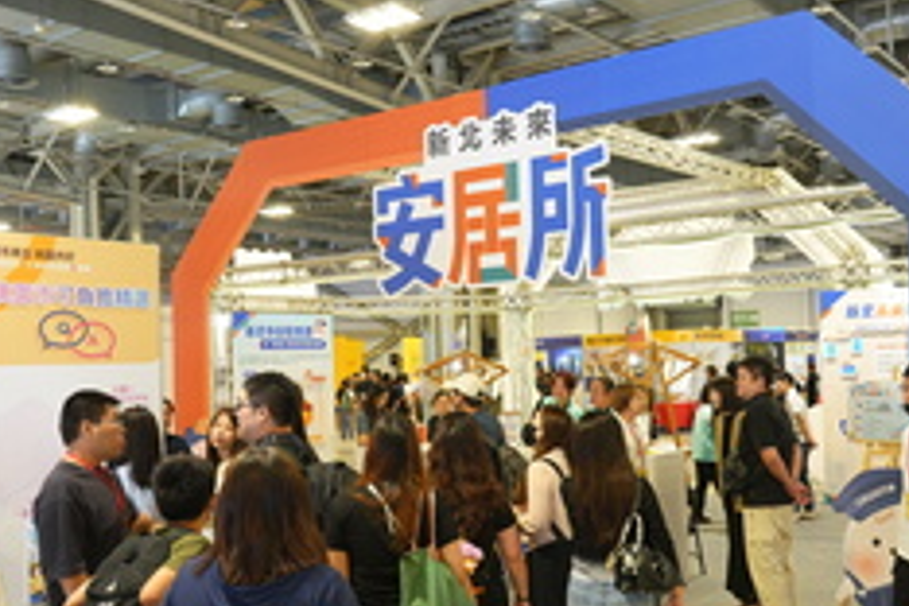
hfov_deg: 47.3
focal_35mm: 41
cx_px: 505
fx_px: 1035
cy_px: 348
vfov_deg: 32.6
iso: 320
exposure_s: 1/40
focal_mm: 24
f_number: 4
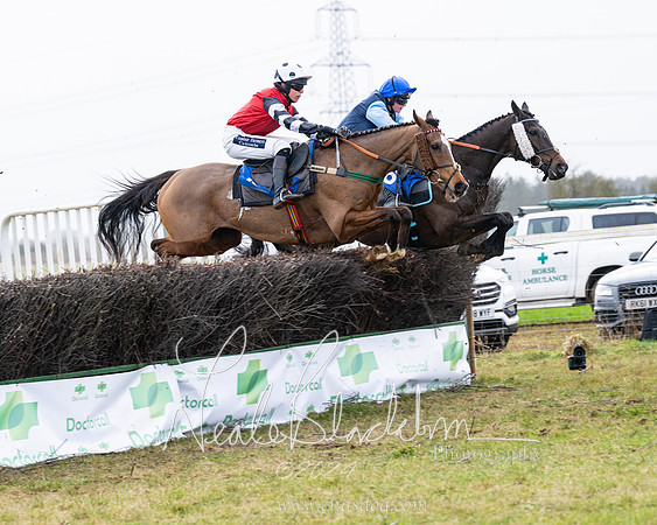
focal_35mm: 153
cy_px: 240
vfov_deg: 10.1
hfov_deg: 12.6
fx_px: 2978
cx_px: 272
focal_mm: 110
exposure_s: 1/1000
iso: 400
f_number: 4
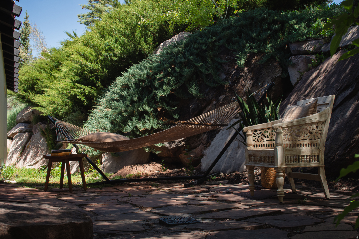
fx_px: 449
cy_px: 120
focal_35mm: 45
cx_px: 180
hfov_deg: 43.6
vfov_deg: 29.9
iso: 500
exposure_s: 1/250
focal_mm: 45
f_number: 10
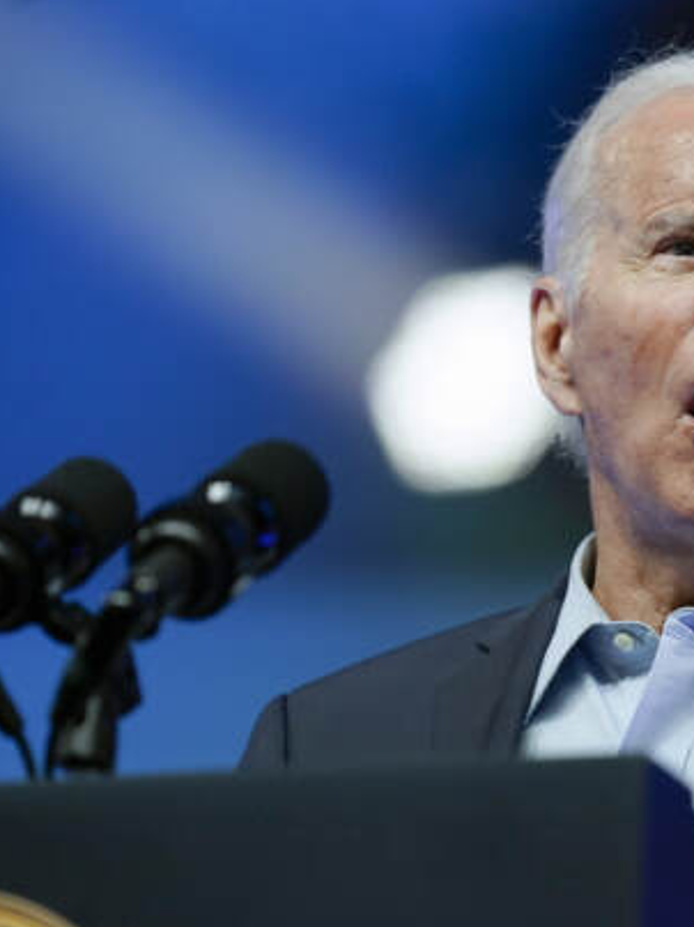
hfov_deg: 4.6
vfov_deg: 6.2
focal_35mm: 322
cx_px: 658
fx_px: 8612
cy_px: 458
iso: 2000
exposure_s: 1/400
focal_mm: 200
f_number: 3.2
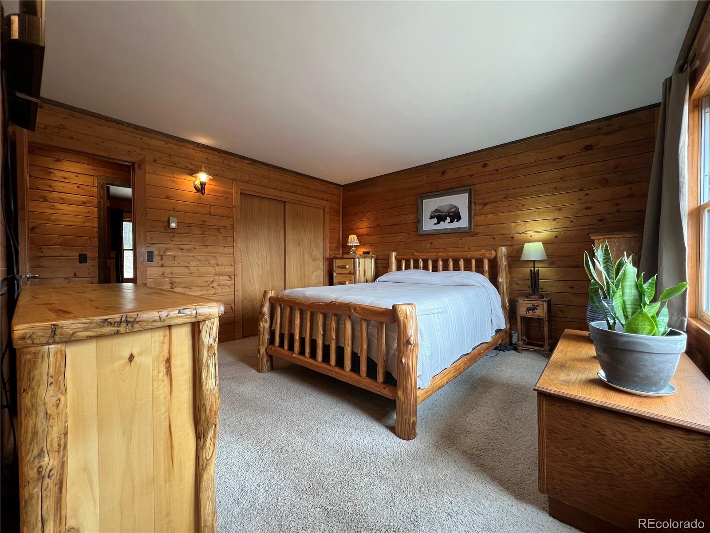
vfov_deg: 89.9
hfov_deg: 106.2
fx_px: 267
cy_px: 266
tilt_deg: -0.8
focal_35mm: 13
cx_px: 355
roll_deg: +0.4
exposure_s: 1/60
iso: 125
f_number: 1.8
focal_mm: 1.57
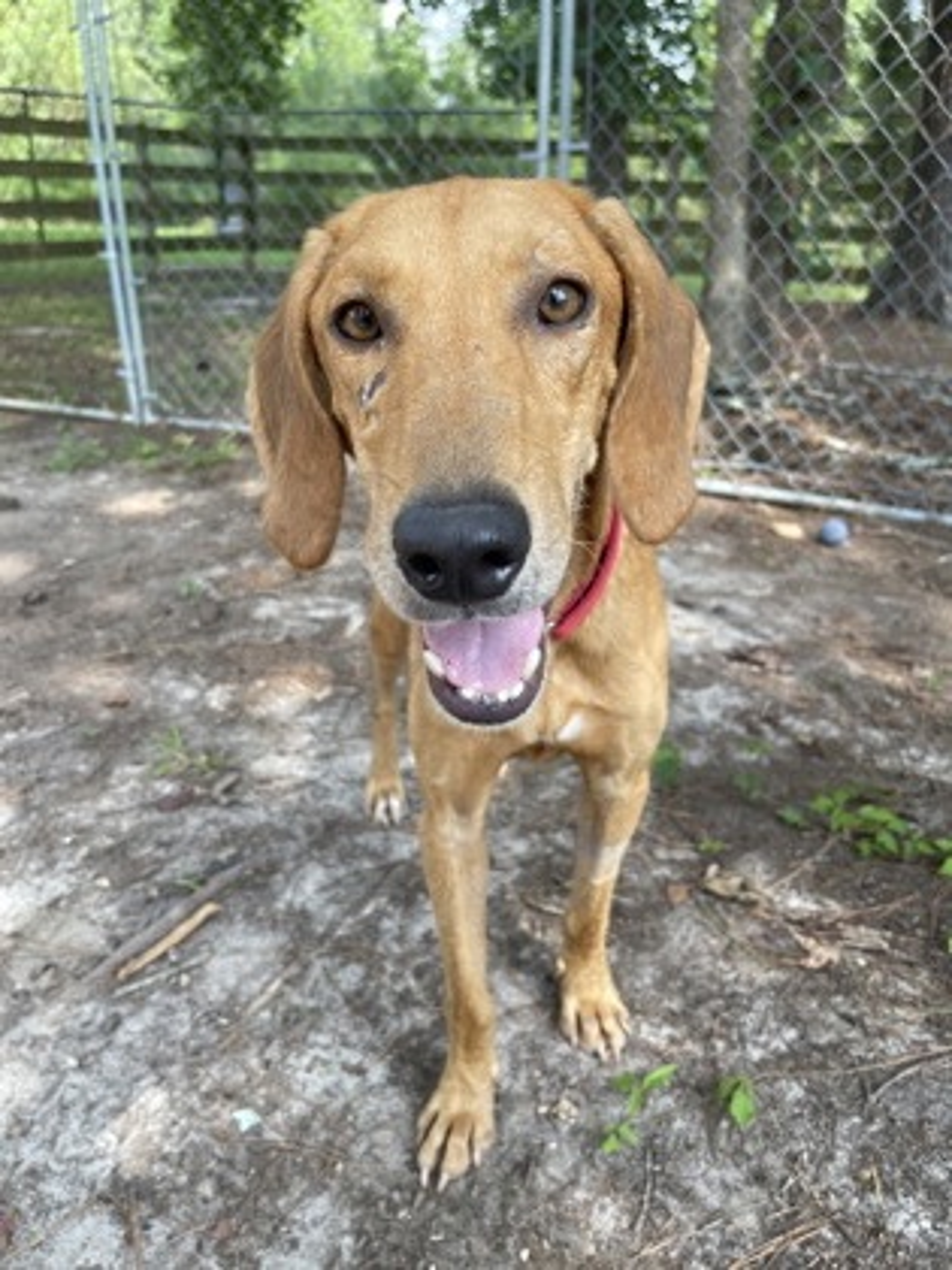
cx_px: 476
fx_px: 917
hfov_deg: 54.9
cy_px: 635
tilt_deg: -23.3
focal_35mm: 25
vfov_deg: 69.4
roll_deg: -3.0
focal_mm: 5.1
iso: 32
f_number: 1.6
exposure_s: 1/356
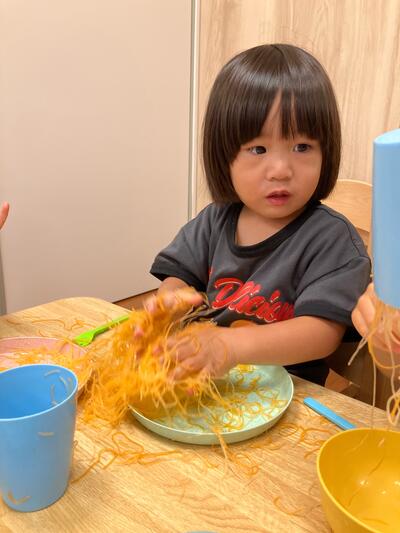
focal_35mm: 28
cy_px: 266
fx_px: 431
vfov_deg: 63.4
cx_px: 200
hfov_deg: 49.8
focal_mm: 3.99
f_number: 1.8
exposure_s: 1/121
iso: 80
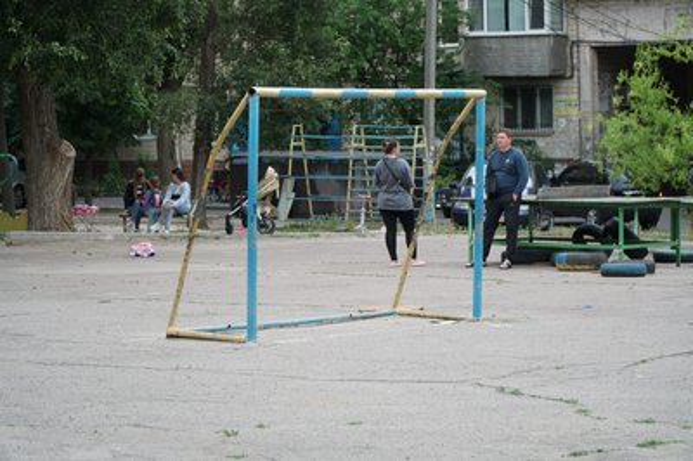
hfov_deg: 17.5
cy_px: 230
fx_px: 2250
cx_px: 346
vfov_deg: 11.7
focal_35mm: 117
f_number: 4
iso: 250
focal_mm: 78
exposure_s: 1/160
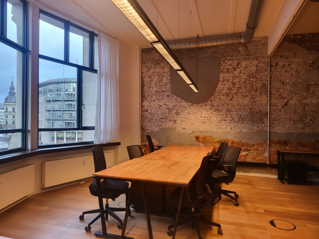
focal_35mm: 24
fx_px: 221
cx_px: 160
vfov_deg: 56.8
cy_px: 120
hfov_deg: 71.6
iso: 250
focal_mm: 5
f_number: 1.8
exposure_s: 1/100
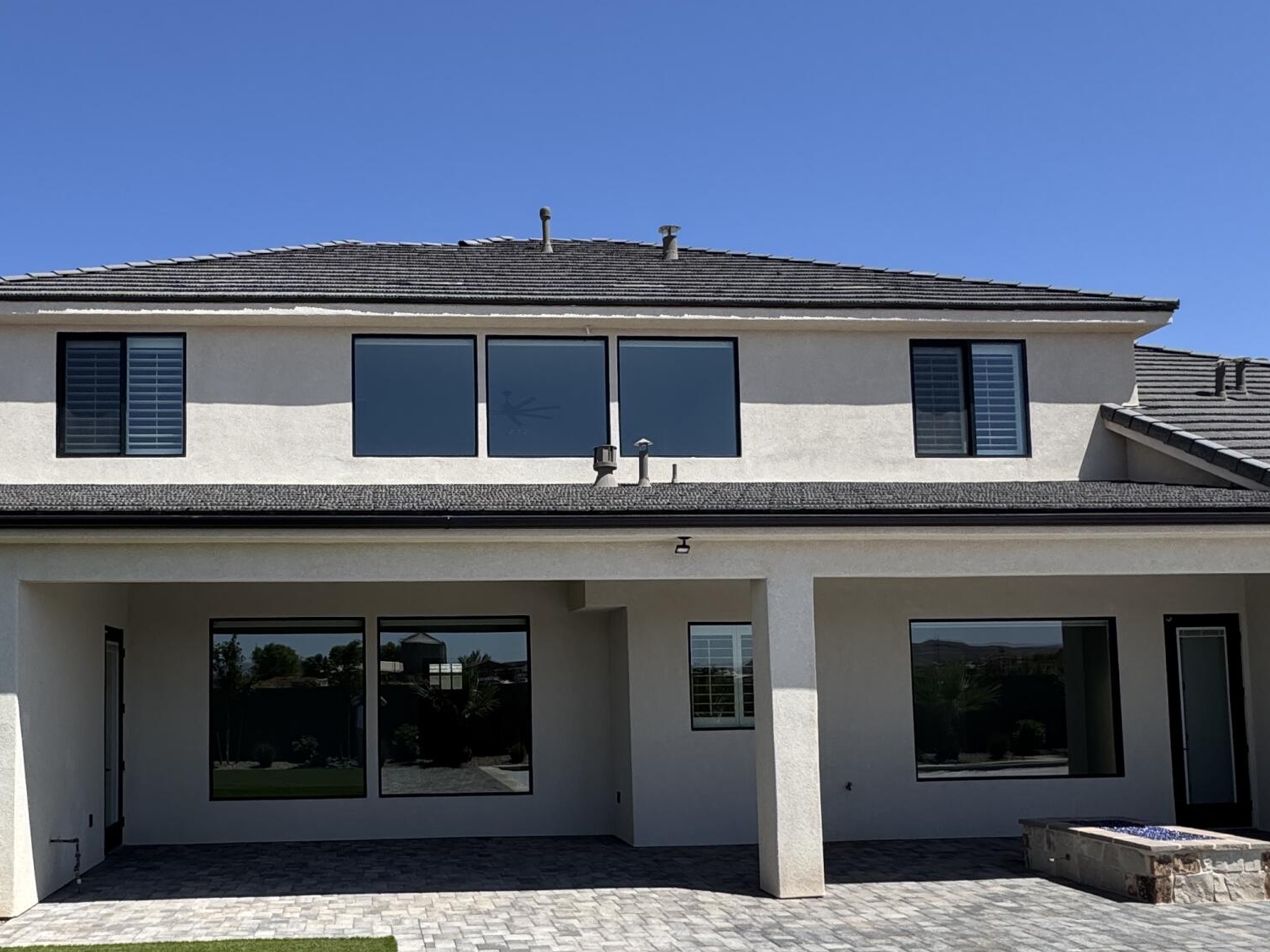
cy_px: 630
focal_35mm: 28
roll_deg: +1.6
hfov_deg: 62.0
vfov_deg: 48.9
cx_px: 428
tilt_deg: +3.5
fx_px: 1027
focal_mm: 2.22
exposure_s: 1/1536
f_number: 2.2
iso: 50
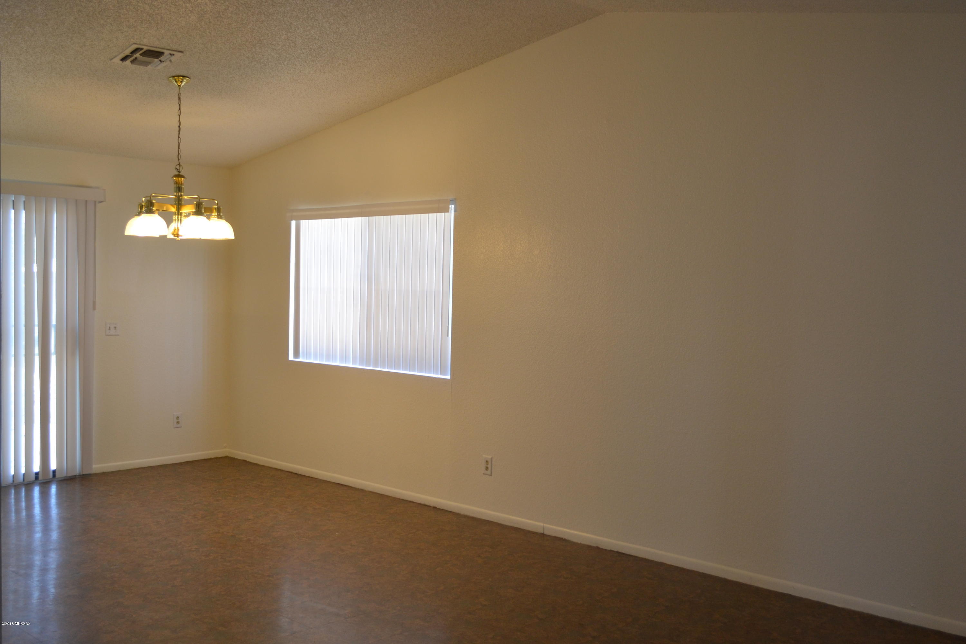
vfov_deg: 36.9
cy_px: 322
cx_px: 483
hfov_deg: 53.1
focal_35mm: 36
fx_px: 966
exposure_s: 1/40
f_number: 4
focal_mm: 24
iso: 400
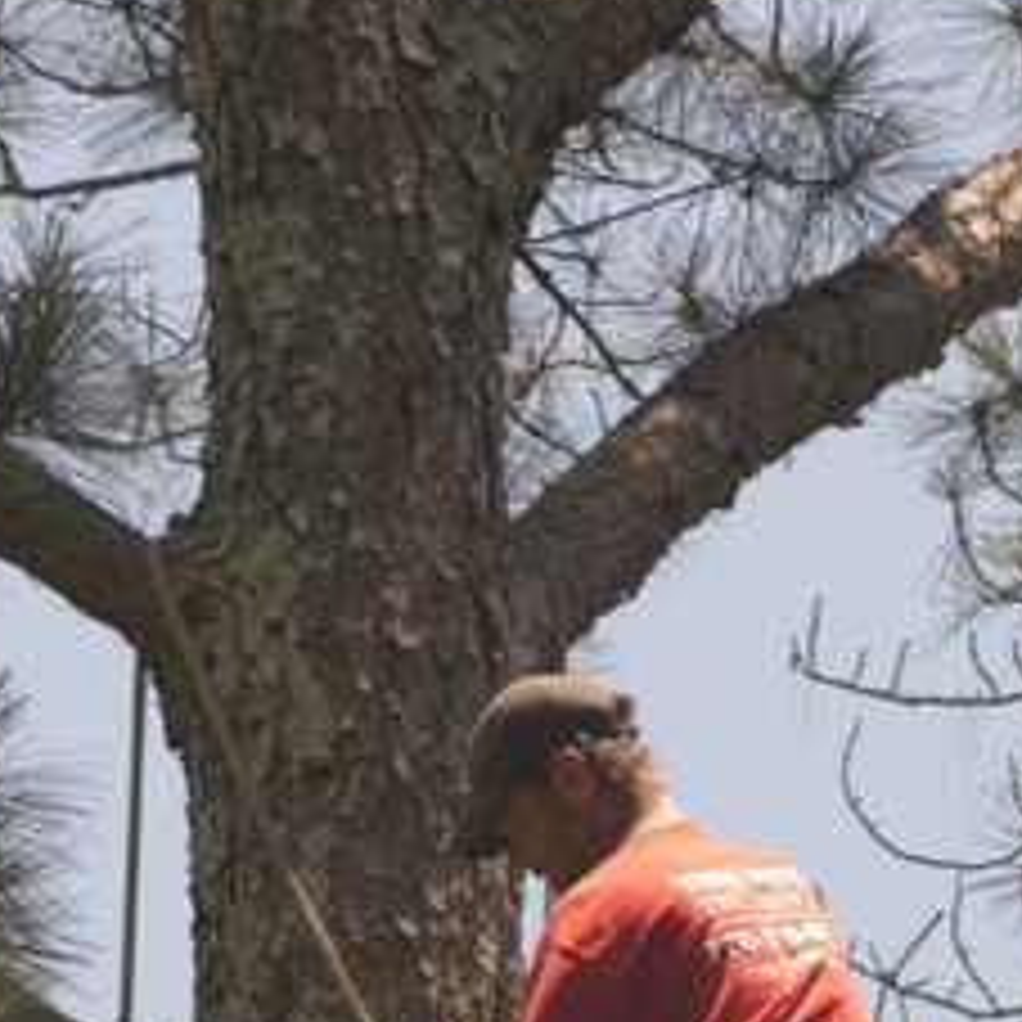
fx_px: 29929
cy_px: 1130
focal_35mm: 896
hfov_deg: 2.0
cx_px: 509
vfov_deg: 2.0
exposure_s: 1/2000
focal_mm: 200
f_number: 5.6
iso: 400
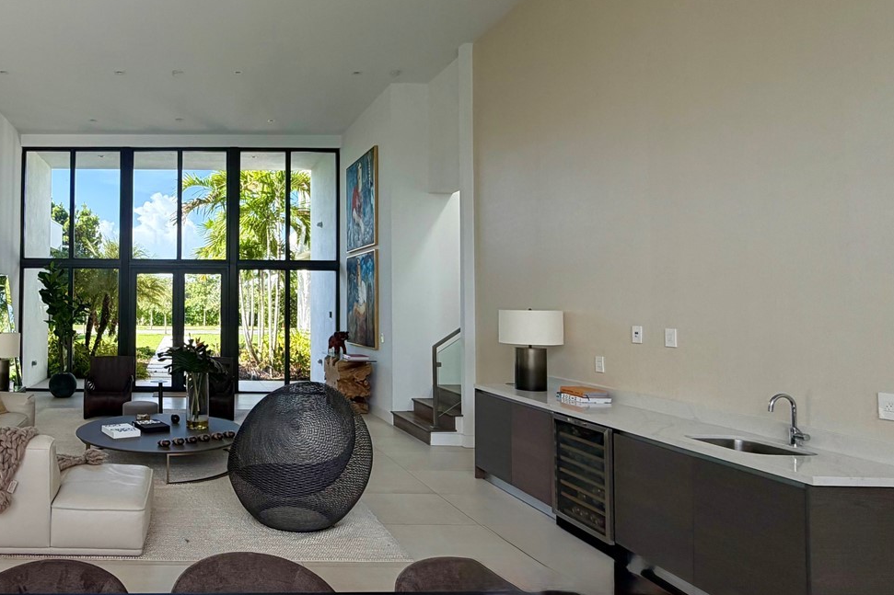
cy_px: 280
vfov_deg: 53.1
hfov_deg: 66.9
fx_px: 596
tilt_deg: +1.9
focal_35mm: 24
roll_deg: +0.1
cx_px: 179
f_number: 2.2
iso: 40
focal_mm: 2.22
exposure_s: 1/137
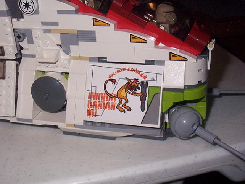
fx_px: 354
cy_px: 91
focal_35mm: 50
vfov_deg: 29.1
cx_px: 122
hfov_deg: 38.2
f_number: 4
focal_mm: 8
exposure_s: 1/80
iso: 200
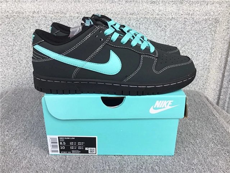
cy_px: 86
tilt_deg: -20.9
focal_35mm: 31
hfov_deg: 58.4
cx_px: 115
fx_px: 206
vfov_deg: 45.4
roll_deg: -0.1
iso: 25
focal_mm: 3.3
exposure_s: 1/250
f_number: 2.4
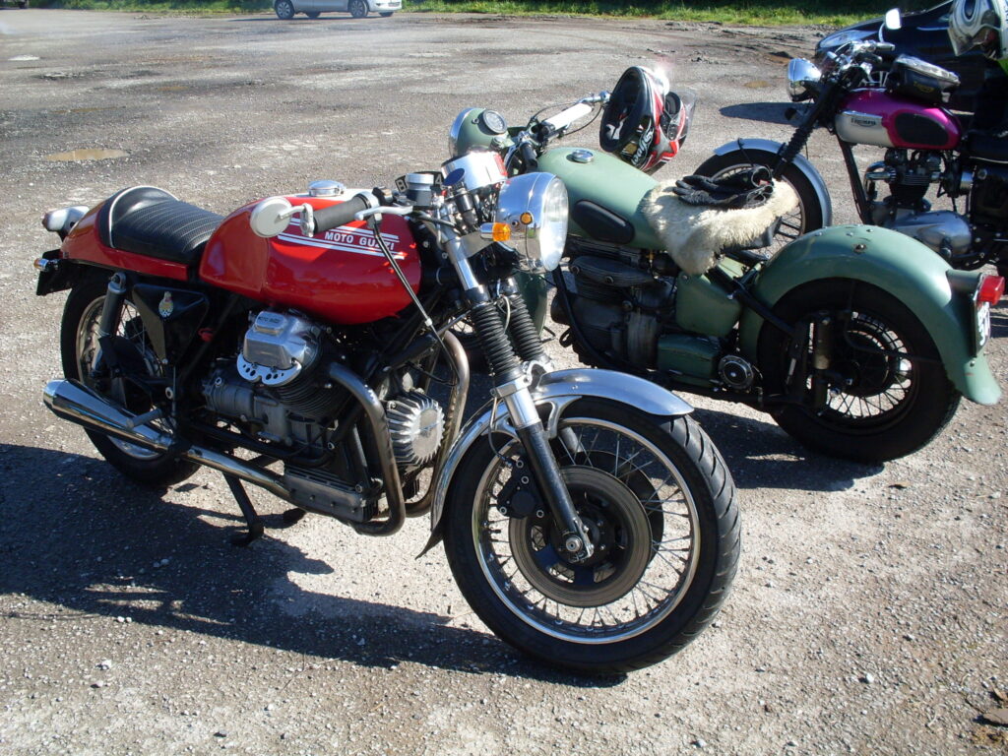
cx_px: 504
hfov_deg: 49.0
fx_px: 1107
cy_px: 378
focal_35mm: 38
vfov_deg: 37.7
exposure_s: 1/125
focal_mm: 6.3
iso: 80
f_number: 8.4
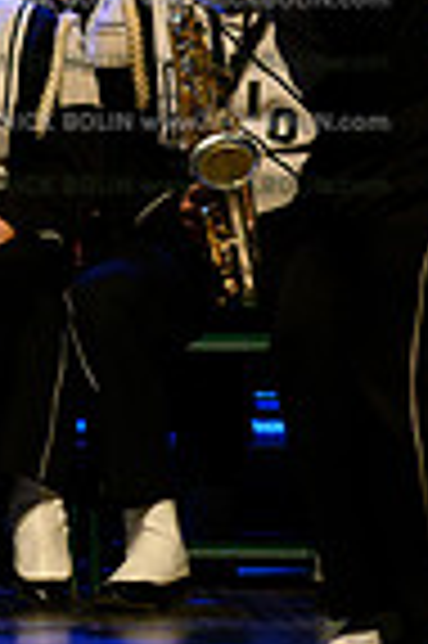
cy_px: -248
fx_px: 16910
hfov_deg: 1.4
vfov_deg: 2.2
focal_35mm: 946
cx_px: -234
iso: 6400
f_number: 4
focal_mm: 300
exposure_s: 1/500
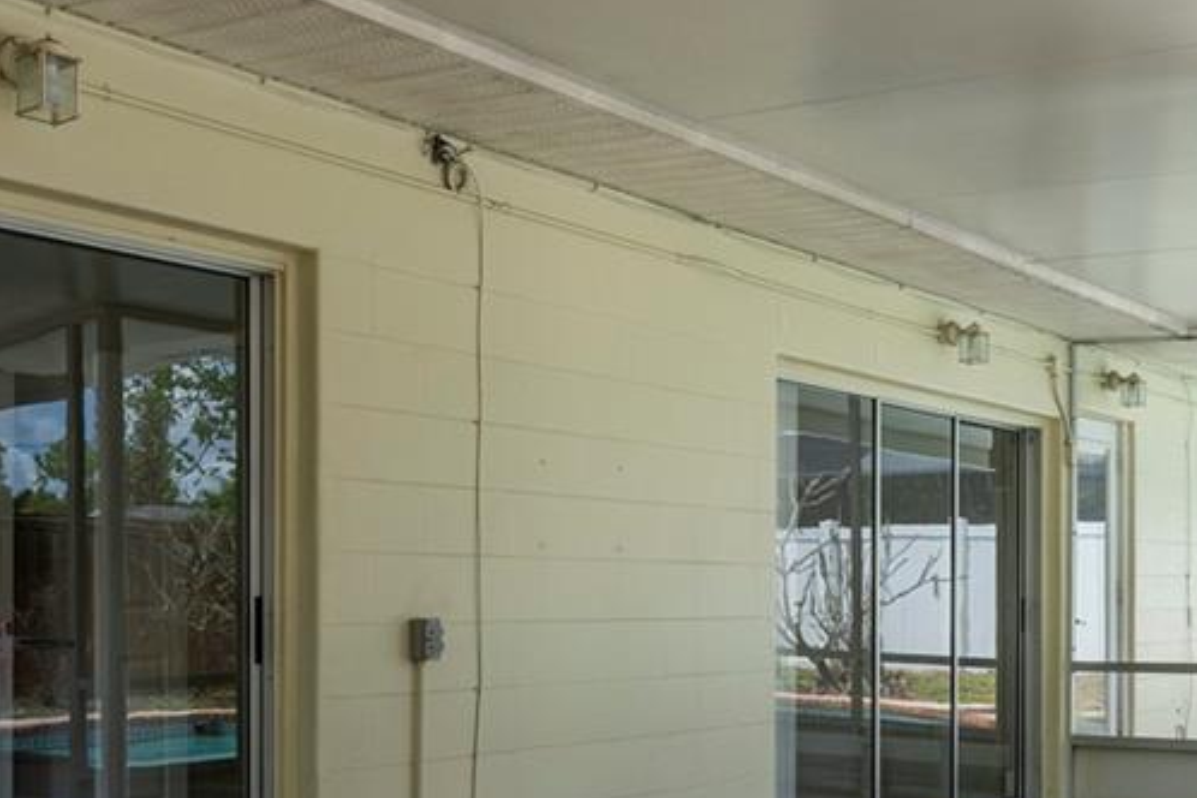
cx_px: 534
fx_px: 1496
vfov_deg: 29.8
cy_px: 490
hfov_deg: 43.5
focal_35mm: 45
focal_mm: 14
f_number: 4
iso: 125
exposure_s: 1/160
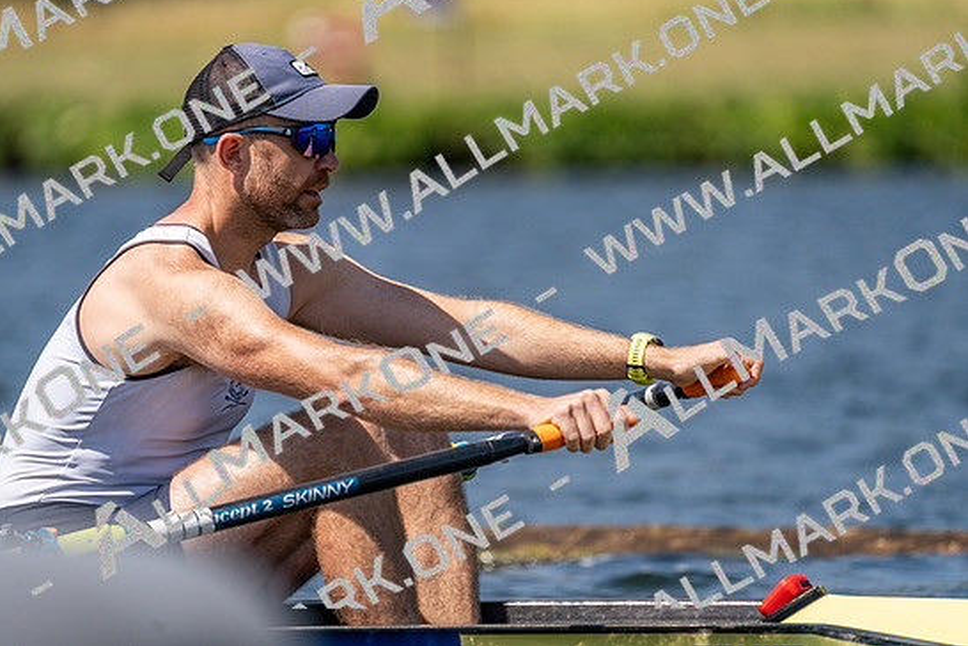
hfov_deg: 3.9
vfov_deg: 2.6
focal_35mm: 531
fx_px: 14277
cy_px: 304
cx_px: 456
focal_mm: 500
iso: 250
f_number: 6.3
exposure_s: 1/2000
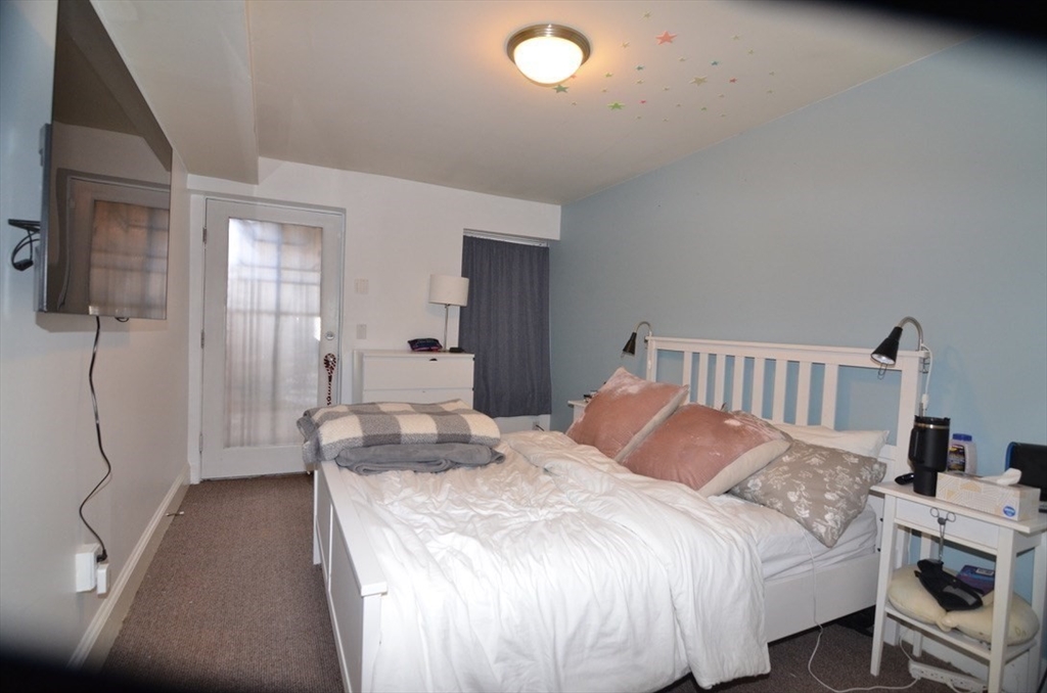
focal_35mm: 16
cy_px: 346
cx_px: 524
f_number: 4
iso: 800
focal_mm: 11
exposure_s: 1/60
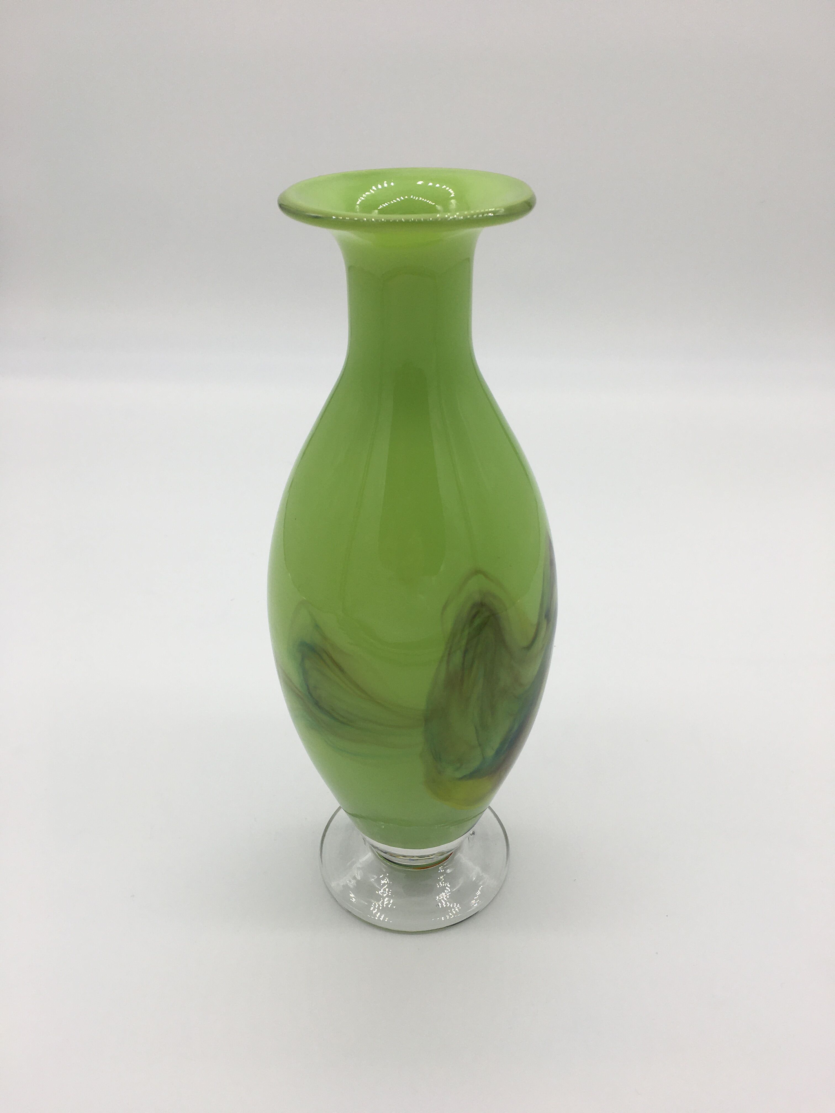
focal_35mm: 29
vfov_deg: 61.7
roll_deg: -1.4
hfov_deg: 48.2
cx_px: 418
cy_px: 556
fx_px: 933
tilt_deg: -31.3
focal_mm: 4.15
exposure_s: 1/320
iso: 25
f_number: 2.2
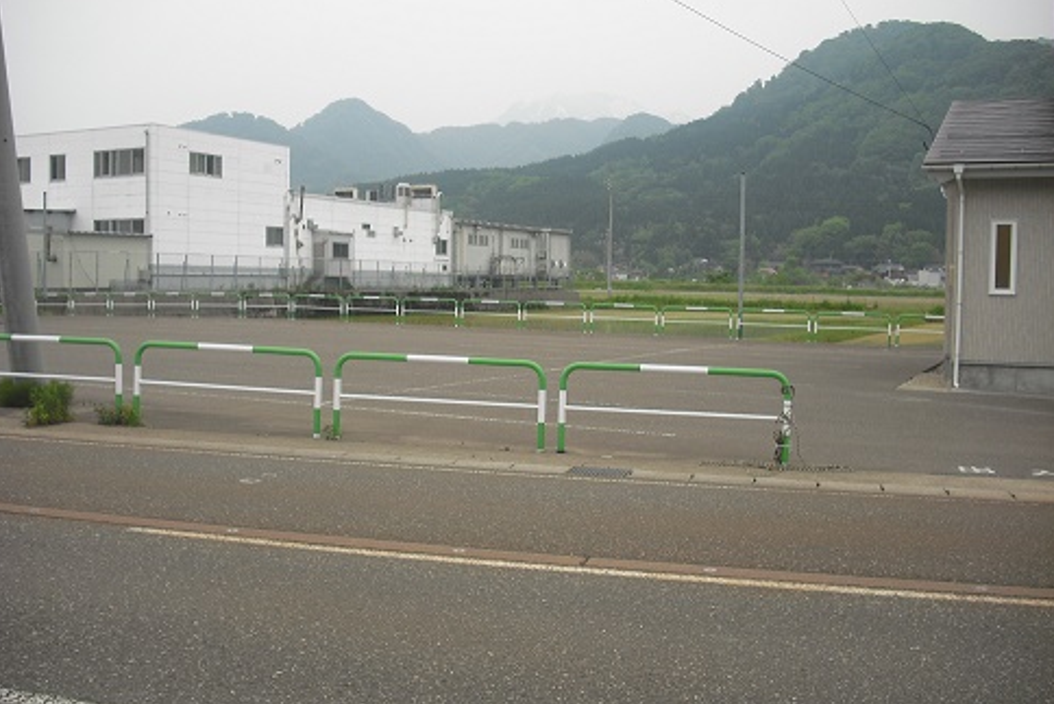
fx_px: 1171
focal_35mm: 40
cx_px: 527
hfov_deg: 48.4
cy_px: 386
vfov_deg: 33.4
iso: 64
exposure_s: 1/125
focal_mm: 6.2
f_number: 5.6
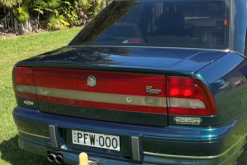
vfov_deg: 21.5
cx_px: 126
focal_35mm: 63
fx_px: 432
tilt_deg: -15.3
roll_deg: +2.7
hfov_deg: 31.9
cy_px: 103
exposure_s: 1/829
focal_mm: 3
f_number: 1.8
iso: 25
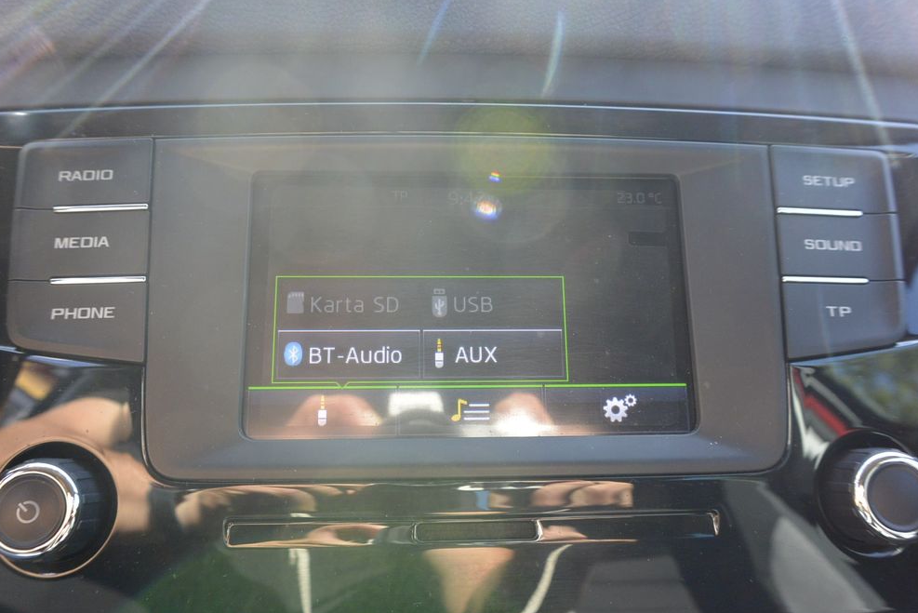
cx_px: 461
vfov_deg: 46.4
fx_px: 714
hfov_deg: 65.4
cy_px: 314
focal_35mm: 28
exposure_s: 1/125
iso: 280
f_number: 4
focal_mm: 10
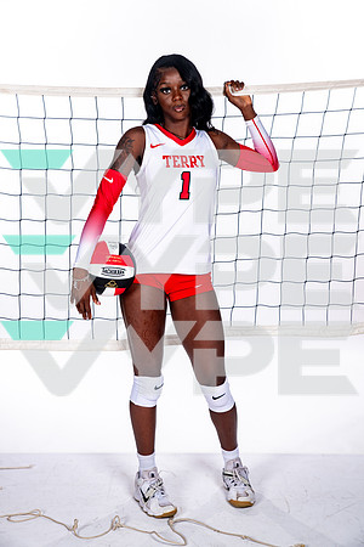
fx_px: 849
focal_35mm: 56
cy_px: 274
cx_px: 182
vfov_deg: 35.6
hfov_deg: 24.2
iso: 250
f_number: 7.1
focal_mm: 56
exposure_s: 1/320
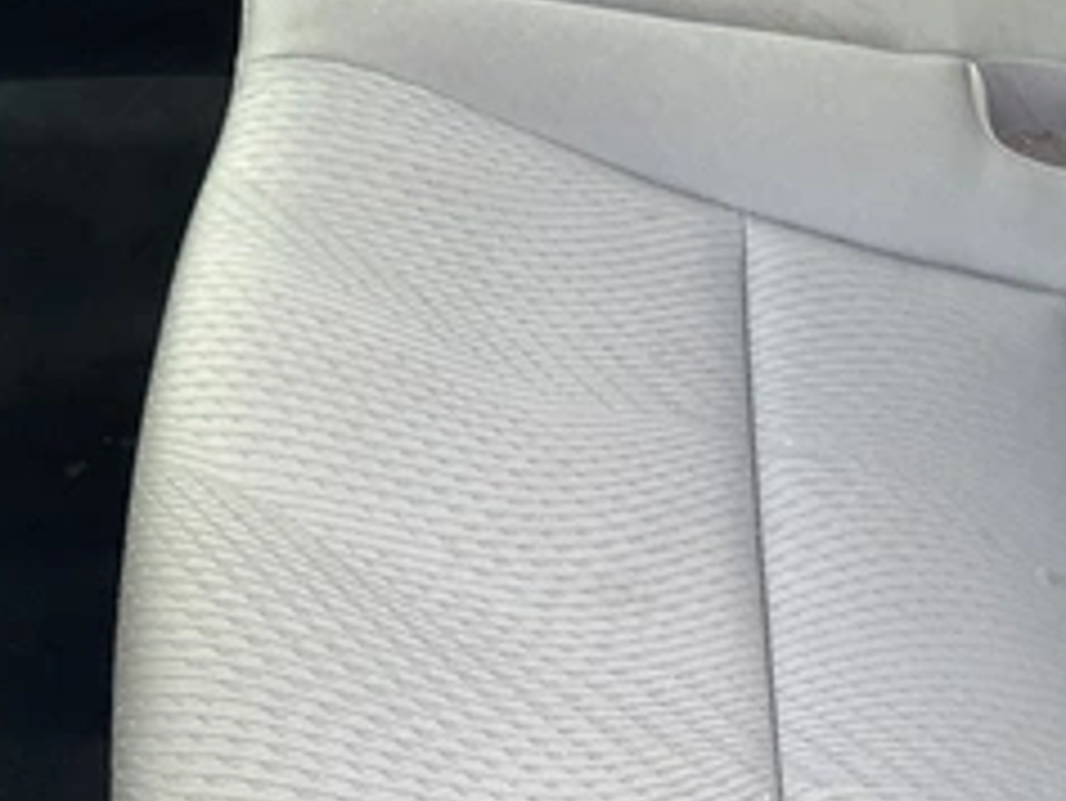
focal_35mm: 49
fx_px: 1510
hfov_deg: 38.1
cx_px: 765
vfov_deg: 29.0
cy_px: 648
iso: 64
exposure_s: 1/79
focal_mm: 3
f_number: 1.8
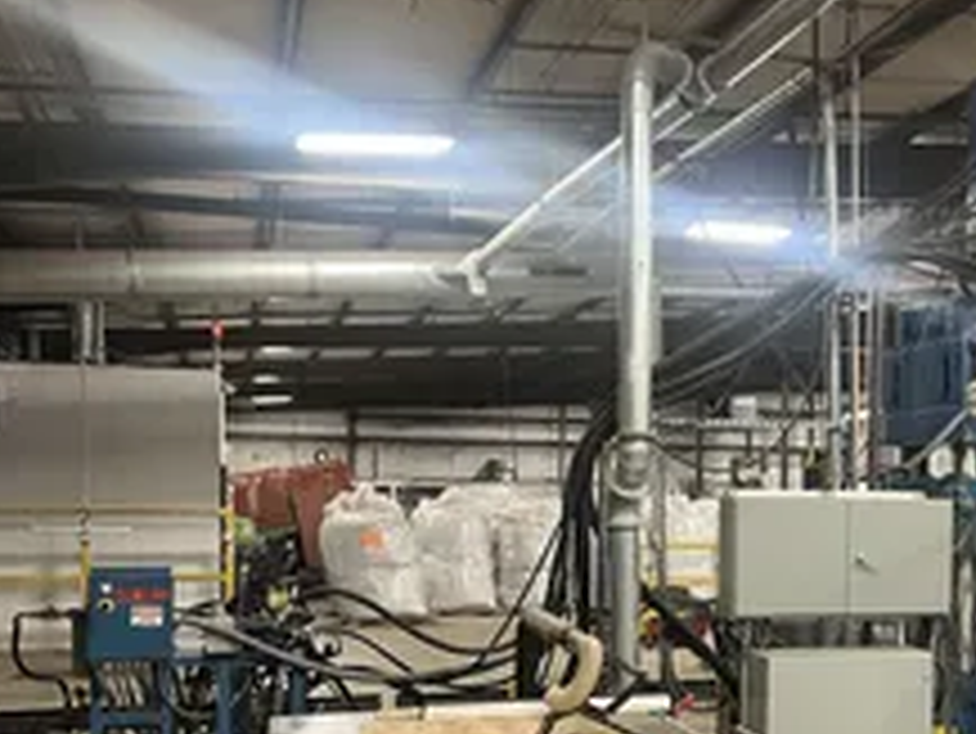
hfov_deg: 38.4
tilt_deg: +0.4
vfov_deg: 30.0
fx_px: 1354
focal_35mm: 48
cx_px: 756
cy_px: 518
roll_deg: -1.9
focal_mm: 5.7
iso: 250
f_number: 1.5
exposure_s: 1/60
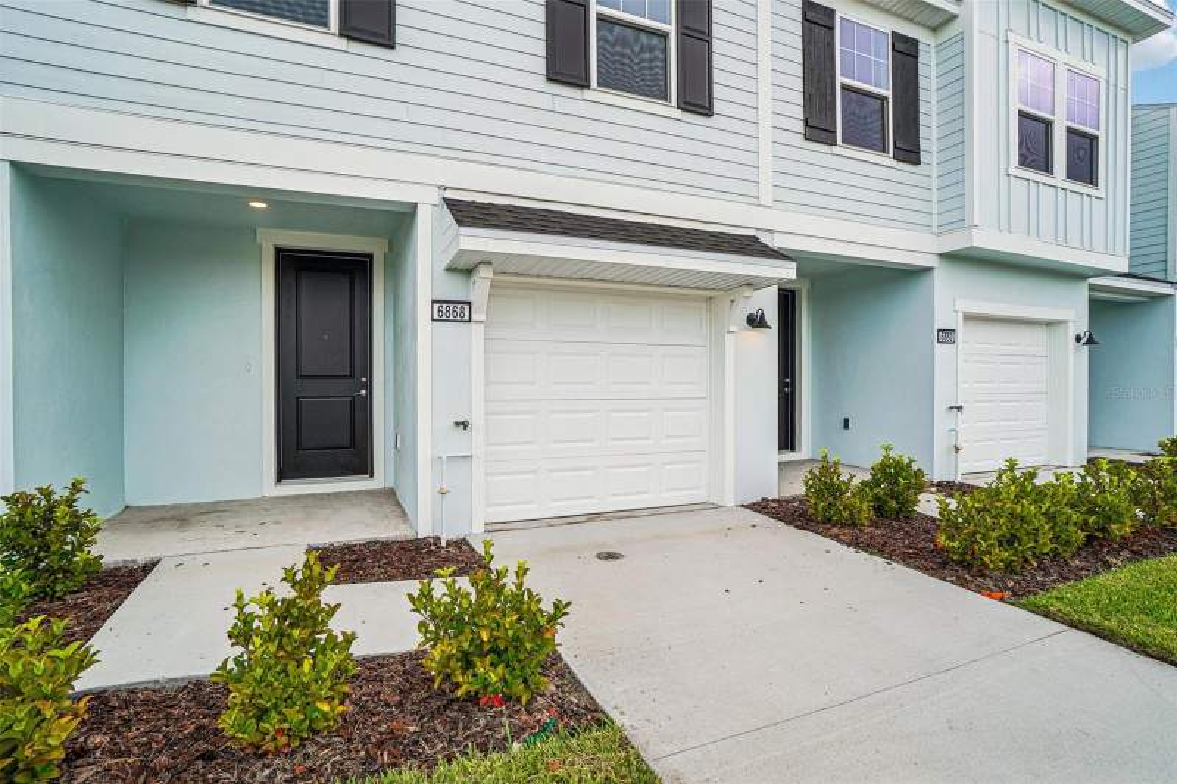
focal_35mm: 16
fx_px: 539
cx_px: 588
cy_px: 392
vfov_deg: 72.0
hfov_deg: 95.0
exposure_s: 1/125
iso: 100
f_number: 8
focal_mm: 11
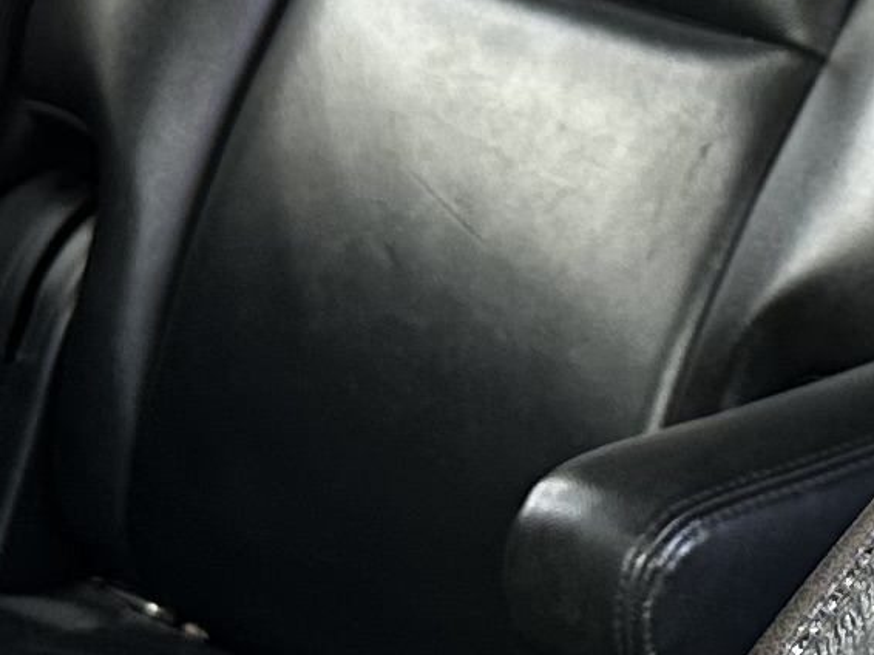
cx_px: 877
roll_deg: -8.6
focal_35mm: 171
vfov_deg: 8.4
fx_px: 4316
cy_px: -482
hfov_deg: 11.4
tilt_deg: -1.9
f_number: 1.78
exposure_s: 1/121
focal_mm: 6.86
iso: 125
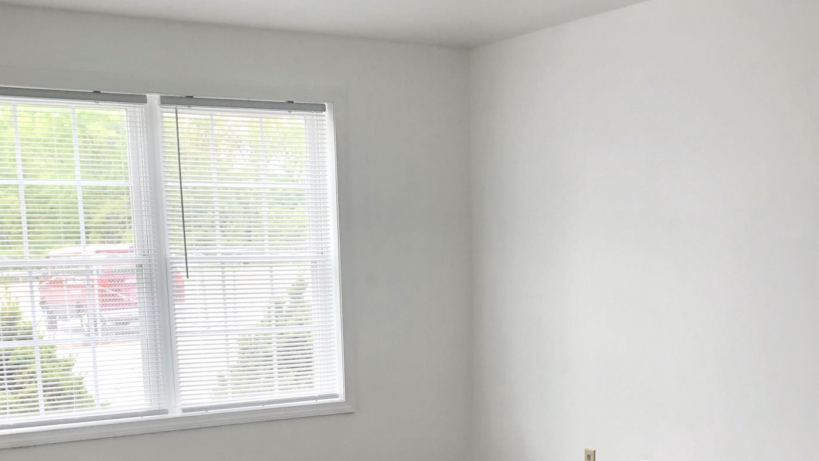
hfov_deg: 40.6
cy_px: 473
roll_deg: +0.9
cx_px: 430
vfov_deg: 22.5
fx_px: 1108
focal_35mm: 51
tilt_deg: -12.0
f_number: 1.8
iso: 50
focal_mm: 3.99
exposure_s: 1/120
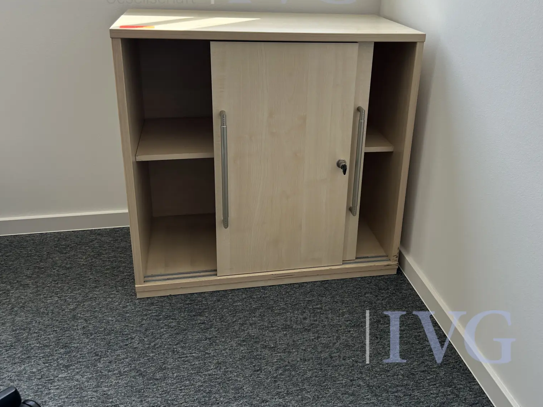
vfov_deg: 42.7
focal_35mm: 33
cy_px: 157
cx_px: 309
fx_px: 518
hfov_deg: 55.2
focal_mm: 5.7
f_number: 1.5
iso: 40
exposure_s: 1/152
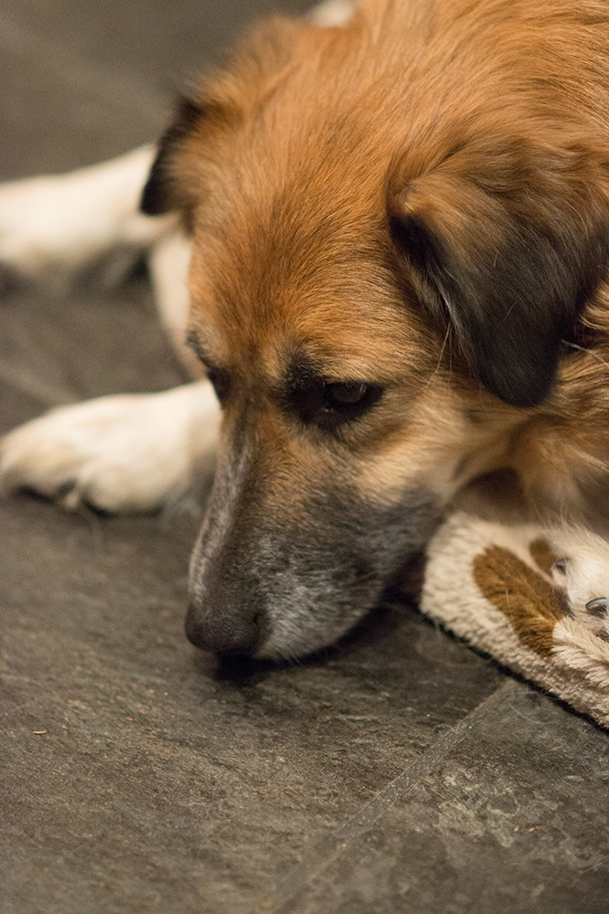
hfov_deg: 10.2
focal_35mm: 135
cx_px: 304
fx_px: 3428
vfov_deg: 15.2
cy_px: 457
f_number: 2.8
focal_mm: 135
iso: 3200
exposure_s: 1/400
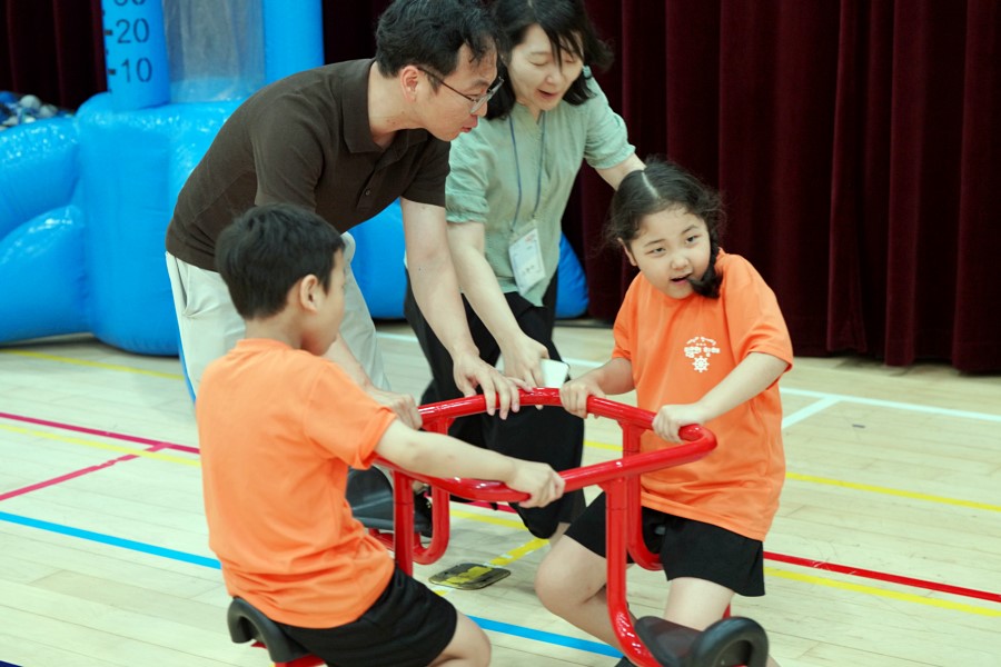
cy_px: 334
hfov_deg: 28.8
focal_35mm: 70
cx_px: 500
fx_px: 1946
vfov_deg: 19.5
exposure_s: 1/160
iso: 2000
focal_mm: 70
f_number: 4
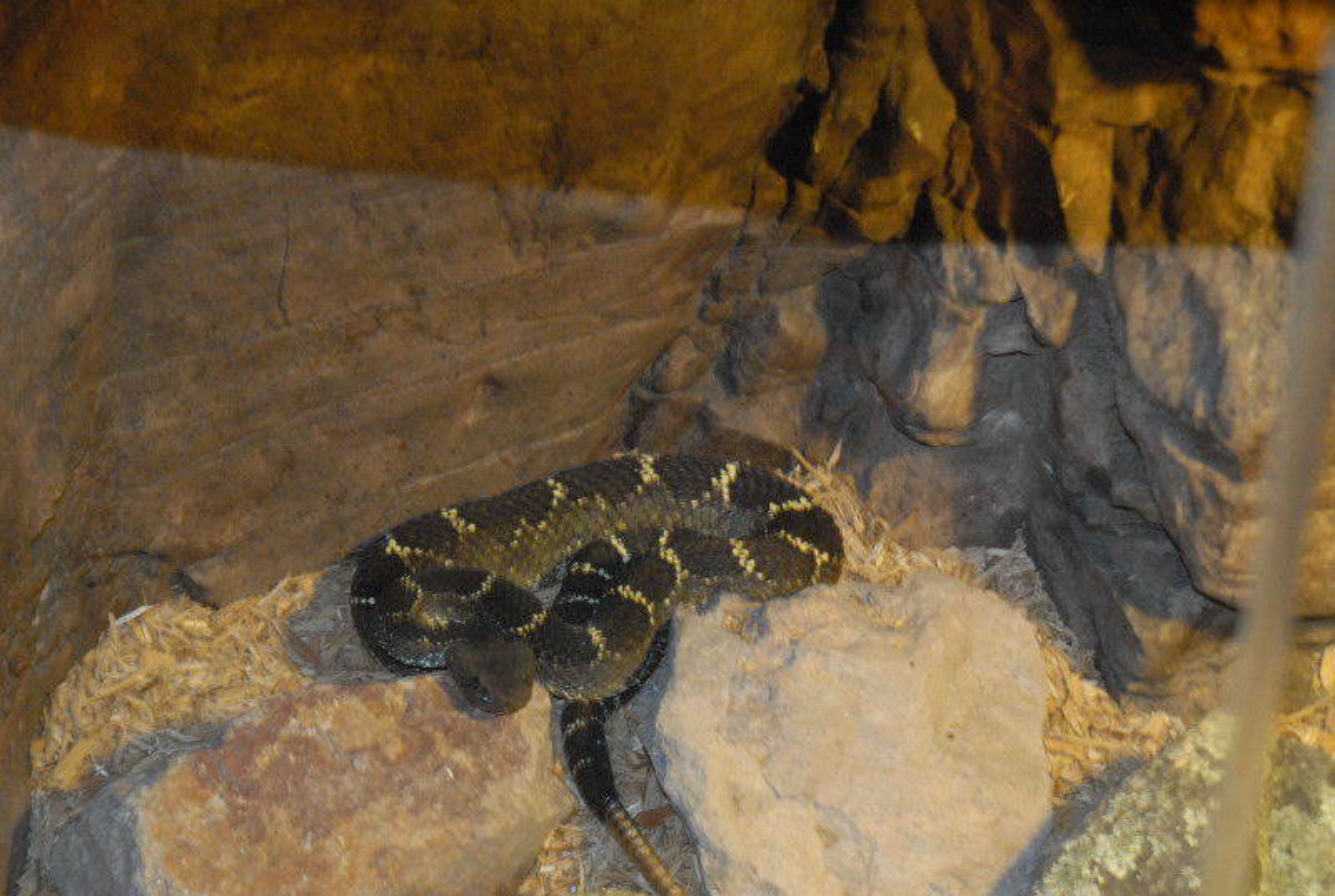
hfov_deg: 20.0
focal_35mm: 102
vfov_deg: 13.5
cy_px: 448
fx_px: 3790
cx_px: 668
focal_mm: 68
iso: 1600
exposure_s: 1/30
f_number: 5.6
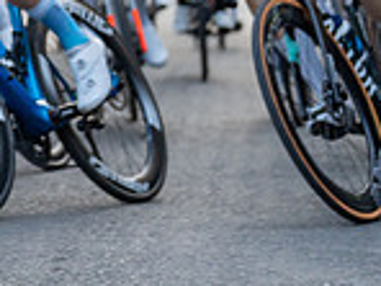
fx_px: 2906
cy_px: -195
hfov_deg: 7.3
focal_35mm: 264
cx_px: -345
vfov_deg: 5.6
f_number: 2.8
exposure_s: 1/800
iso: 1000
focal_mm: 70
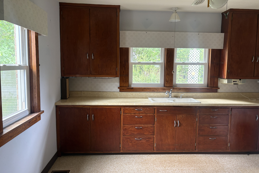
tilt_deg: -5.4
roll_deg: +0.9
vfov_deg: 46.4
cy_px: 83
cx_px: 132
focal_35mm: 28
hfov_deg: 65.5
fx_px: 201
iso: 125
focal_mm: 5.96
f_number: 1.6
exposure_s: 1/60
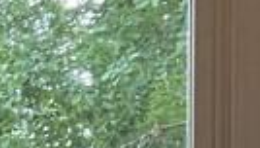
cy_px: 277
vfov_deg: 5.0
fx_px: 1665
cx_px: -361
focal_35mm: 241
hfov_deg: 8.2
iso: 64
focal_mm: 3
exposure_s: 1/120
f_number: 1.8
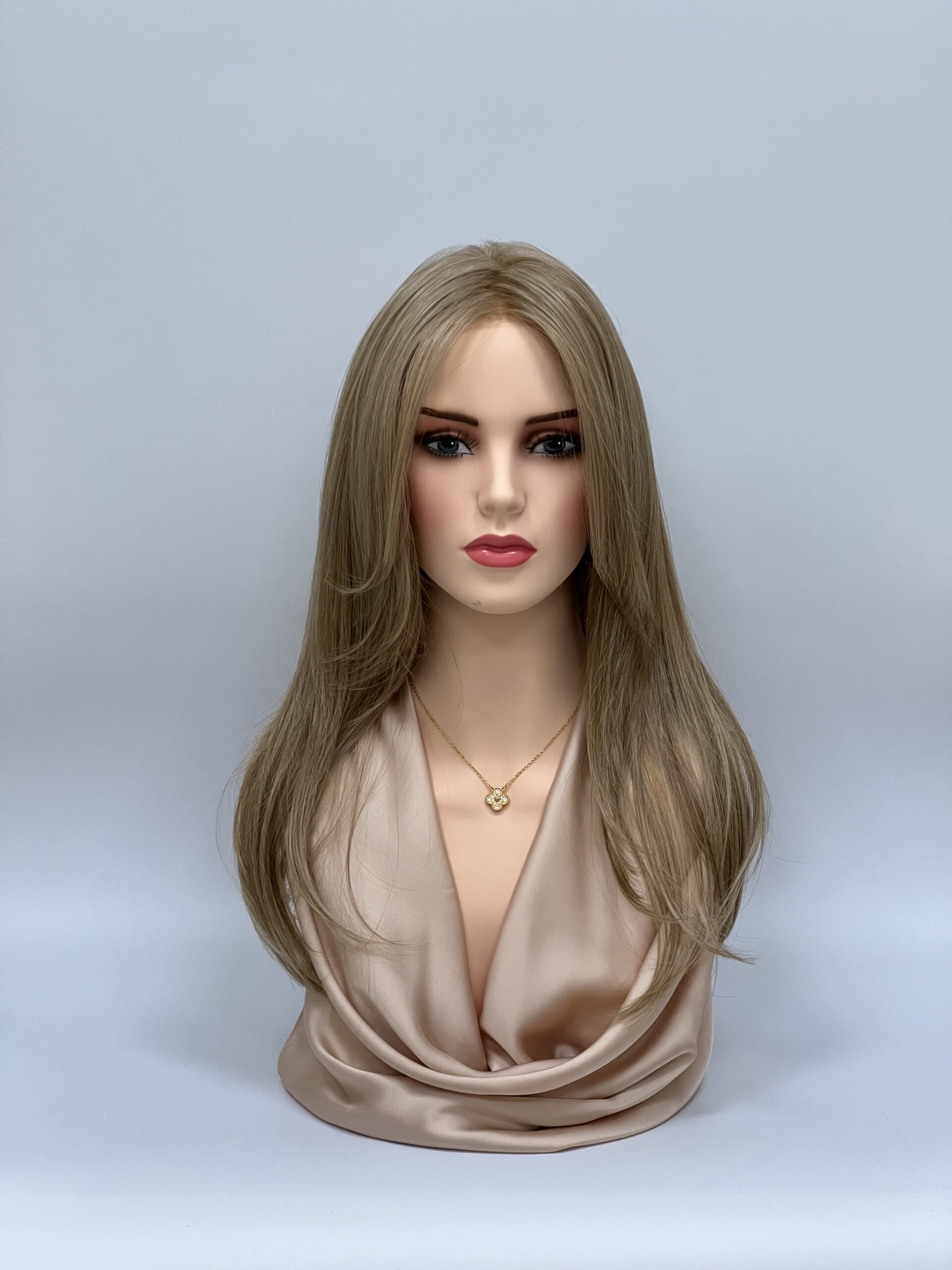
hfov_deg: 19.1
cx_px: 476
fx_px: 2824
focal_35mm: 77
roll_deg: -0.4
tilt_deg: -12.0
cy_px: 635
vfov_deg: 25.3
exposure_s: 1/100
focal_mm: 9
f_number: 2.8
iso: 200
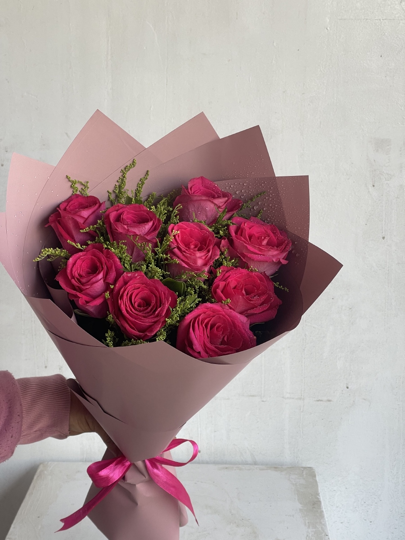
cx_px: 202
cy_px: 270
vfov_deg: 30.3
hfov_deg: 22.9
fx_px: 998
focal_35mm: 64
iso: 40
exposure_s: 1/99
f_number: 2.2
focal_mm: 7.5
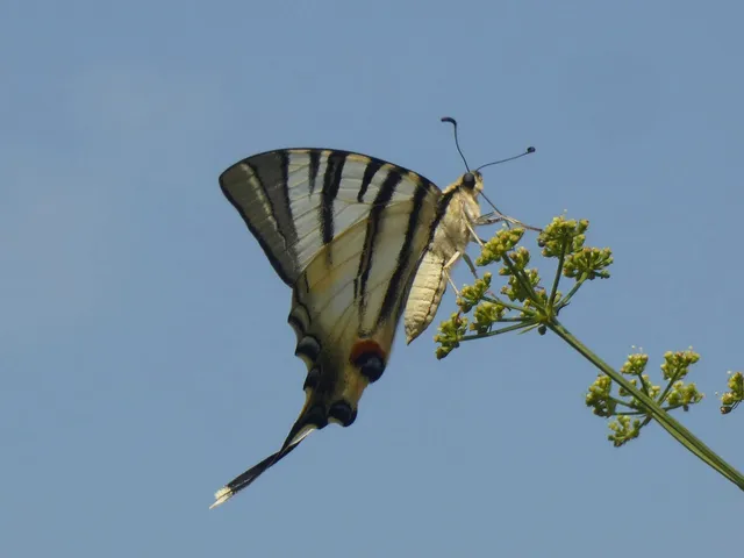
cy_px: 279
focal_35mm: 266
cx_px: 372
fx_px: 5717
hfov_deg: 7.4
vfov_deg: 5.6
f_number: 5.5
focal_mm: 47.6
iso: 80
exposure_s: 1/250
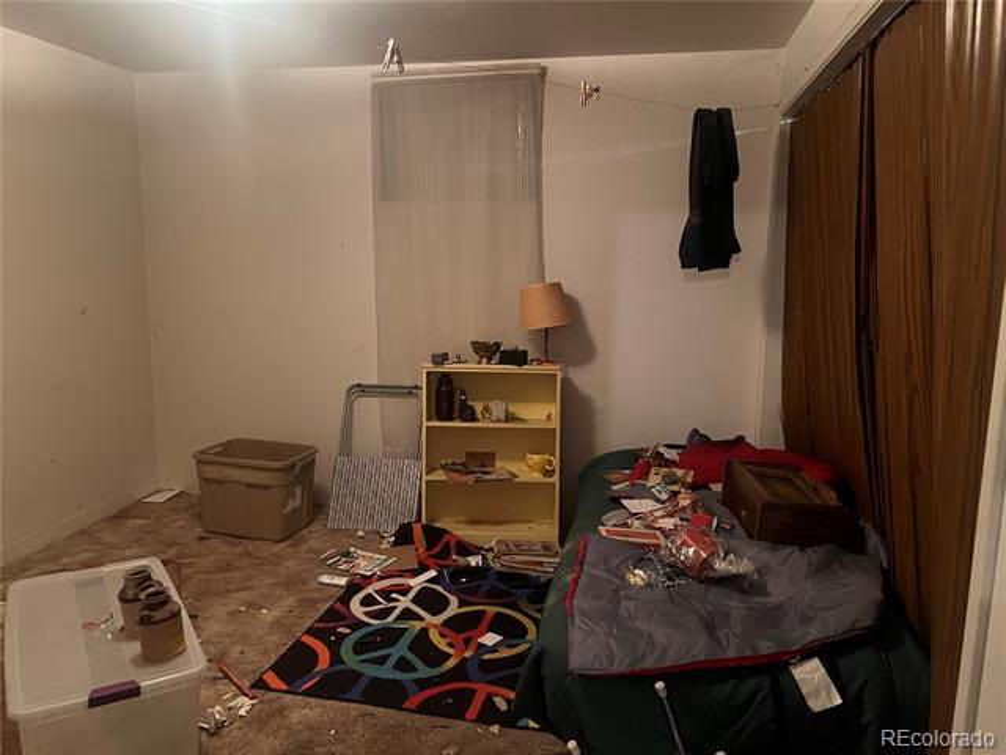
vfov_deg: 53.1
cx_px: 503
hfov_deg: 67.3
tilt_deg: -8.9
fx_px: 756
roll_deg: -0.7
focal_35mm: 26
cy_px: 378
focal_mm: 5.7
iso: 640
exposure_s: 1/30
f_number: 1.5
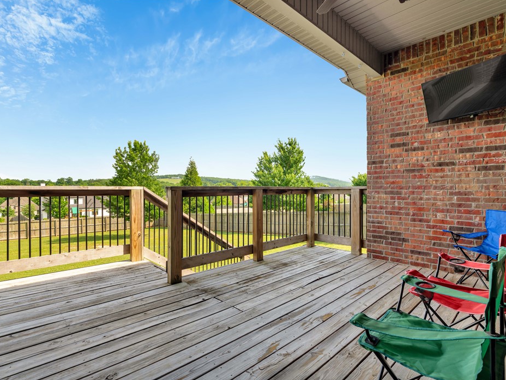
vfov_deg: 71.6
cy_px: 192
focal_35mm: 18
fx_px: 263
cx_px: 236
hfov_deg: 87.6
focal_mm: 16
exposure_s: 1/80
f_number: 6.3
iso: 125
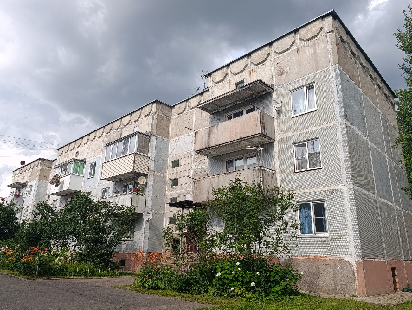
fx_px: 310
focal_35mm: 26
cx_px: 206
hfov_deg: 67.2
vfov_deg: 53.2
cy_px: 155
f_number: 1.7
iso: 50
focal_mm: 6.11
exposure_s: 1/365
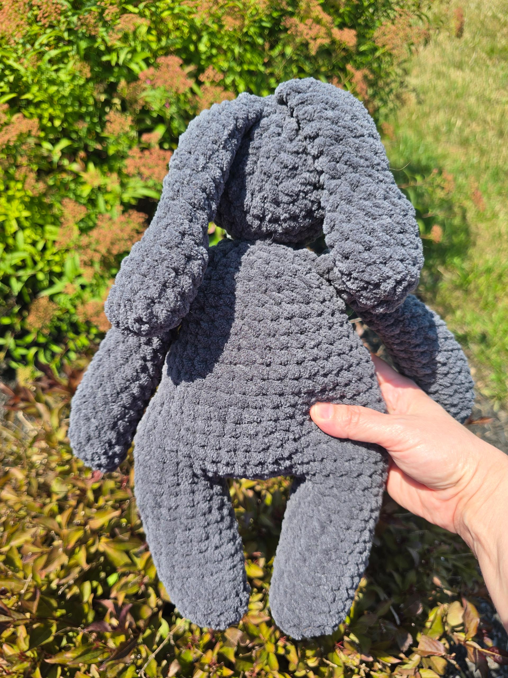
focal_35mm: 23
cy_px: 339
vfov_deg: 73.9
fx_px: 450
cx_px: 254
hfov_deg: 58.9
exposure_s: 1/515
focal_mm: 6.3
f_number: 1.7
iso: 12
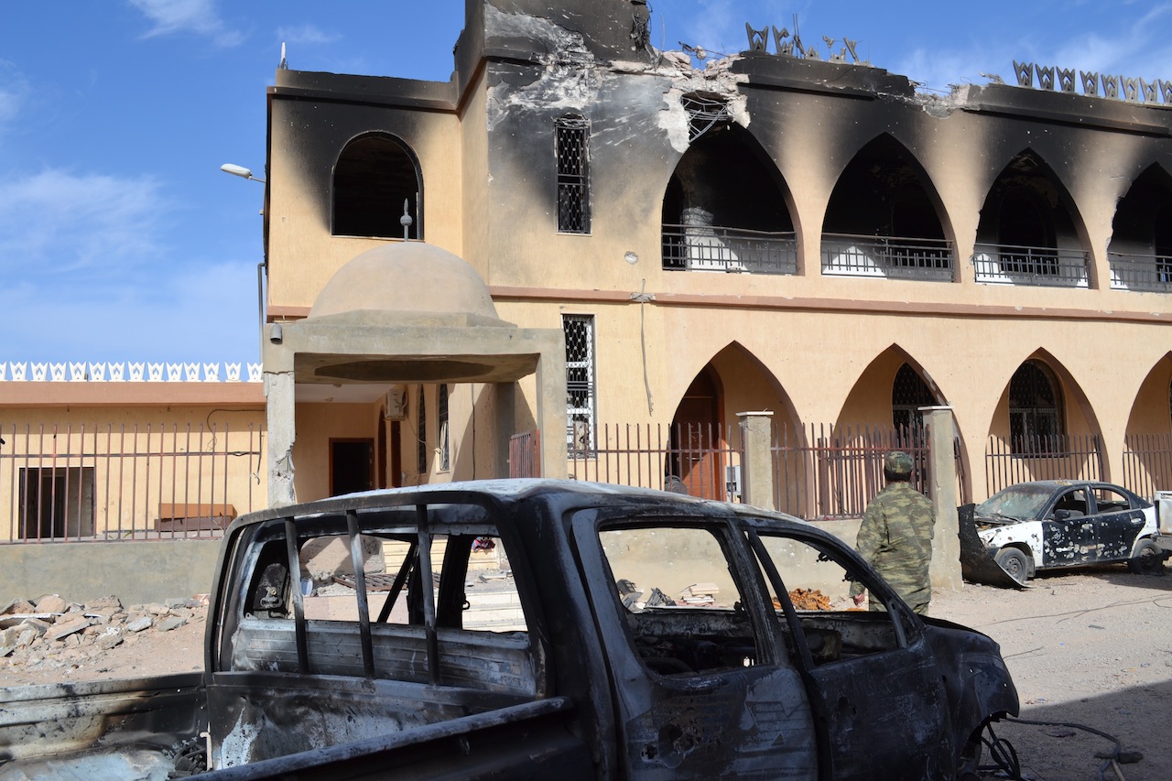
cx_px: 586
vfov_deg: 43.6
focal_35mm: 30
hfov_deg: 61.9
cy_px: 390
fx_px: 976
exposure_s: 1/320
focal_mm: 20
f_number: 9
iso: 100
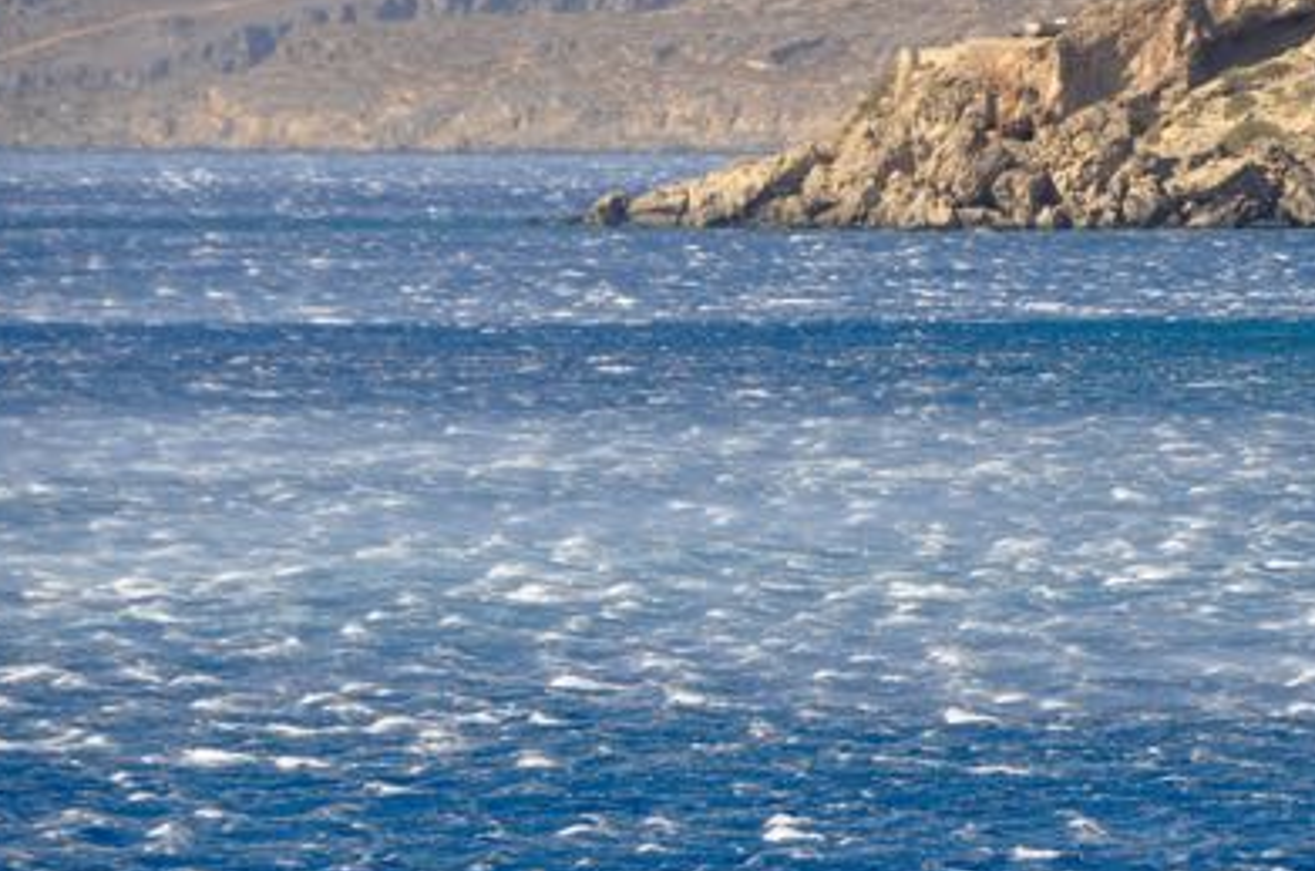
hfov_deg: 6.0
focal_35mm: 344
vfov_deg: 4.0
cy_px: 429
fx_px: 12540
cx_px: 1029
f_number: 6
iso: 400
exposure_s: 1/1250
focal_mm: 140
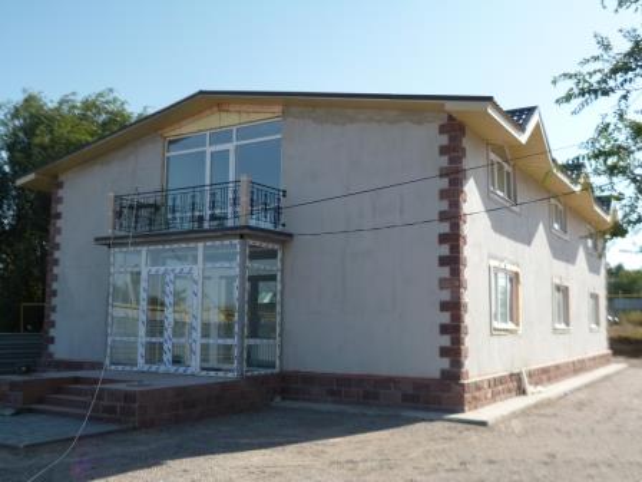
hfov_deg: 51.4
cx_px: 321
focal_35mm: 36
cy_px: 241
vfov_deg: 39.7
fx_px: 668
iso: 100
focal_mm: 6.4
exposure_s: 1/800
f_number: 3.1
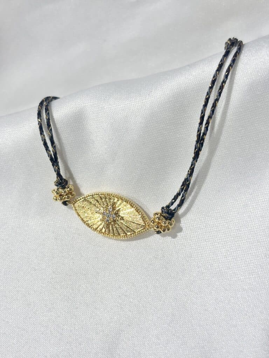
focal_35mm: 52
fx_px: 539
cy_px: 179
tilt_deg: -52.4
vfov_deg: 36.8
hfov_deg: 28.0
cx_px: 134
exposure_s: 1/351
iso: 32
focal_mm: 5.96
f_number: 1.6
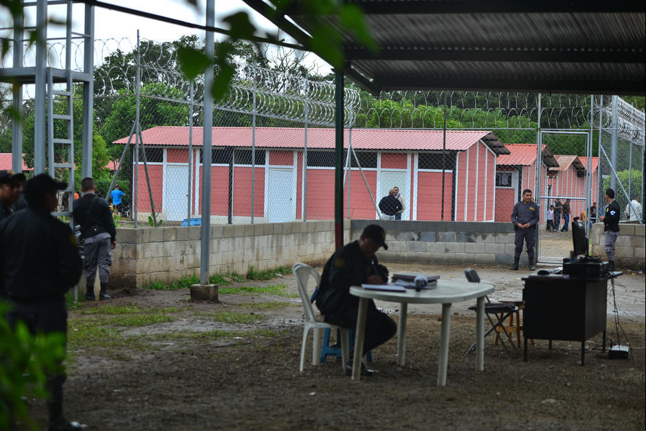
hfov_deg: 28.8
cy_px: 216
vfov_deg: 19.5
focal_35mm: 70
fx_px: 1256
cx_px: 323
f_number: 3.5
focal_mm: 70
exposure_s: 1/250
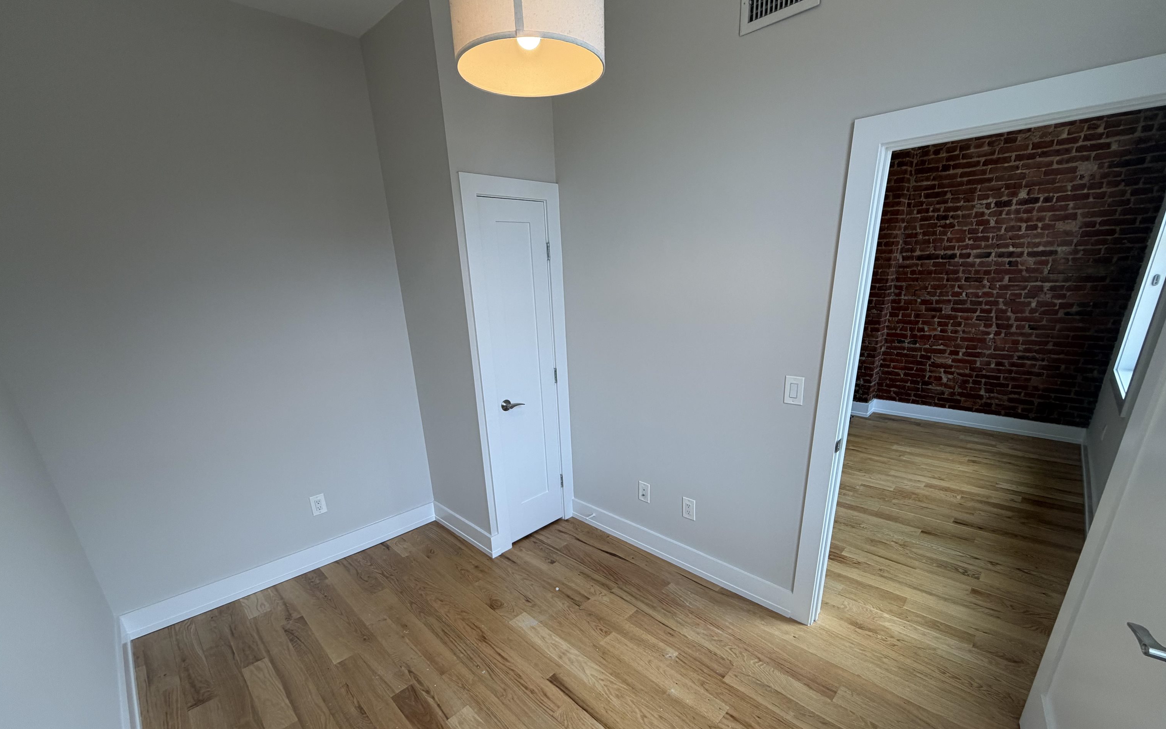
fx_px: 477
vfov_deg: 74.2
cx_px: 585
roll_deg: +2.5
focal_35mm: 15
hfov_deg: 101.5
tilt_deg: -19.6
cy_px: 428
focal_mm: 2.22
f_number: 2.2
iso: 100
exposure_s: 1/120
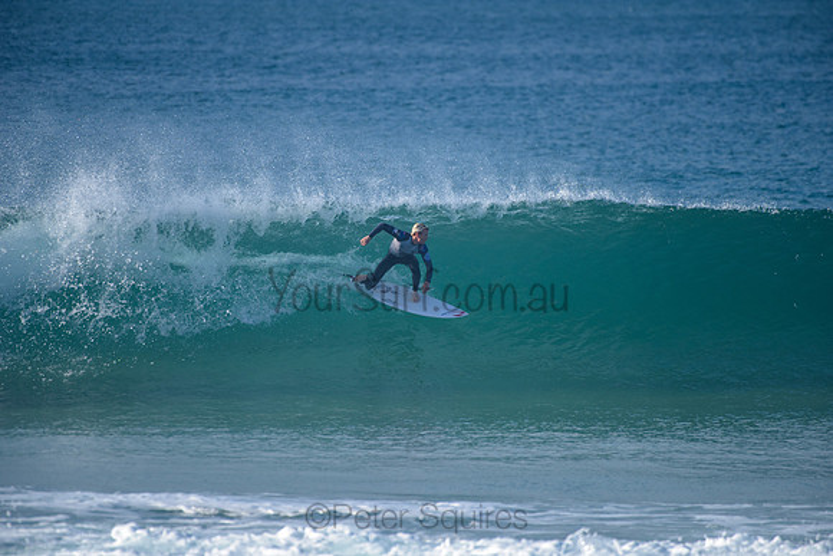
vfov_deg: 2.7
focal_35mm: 515
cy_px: 278
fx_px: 11914
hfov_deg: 4.0
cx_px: 416
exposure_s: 1/2000
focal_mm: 500
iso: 400
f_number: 5.6
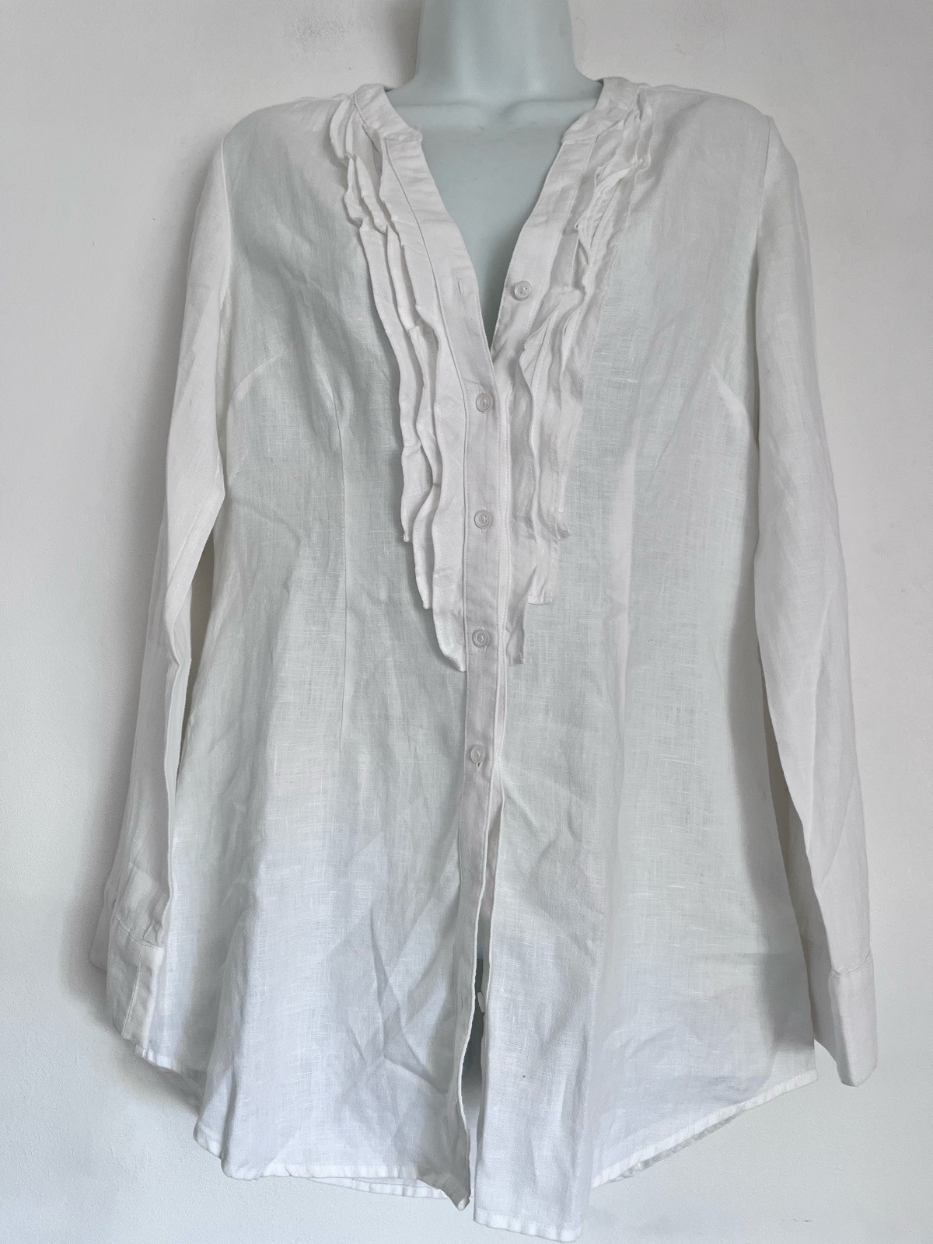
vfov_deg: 67.3
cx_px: 466
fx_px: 934
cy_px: 622
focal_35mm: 26
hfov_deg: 53.1
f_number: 1.6
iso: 80
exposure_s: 1/121
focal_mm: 5.1
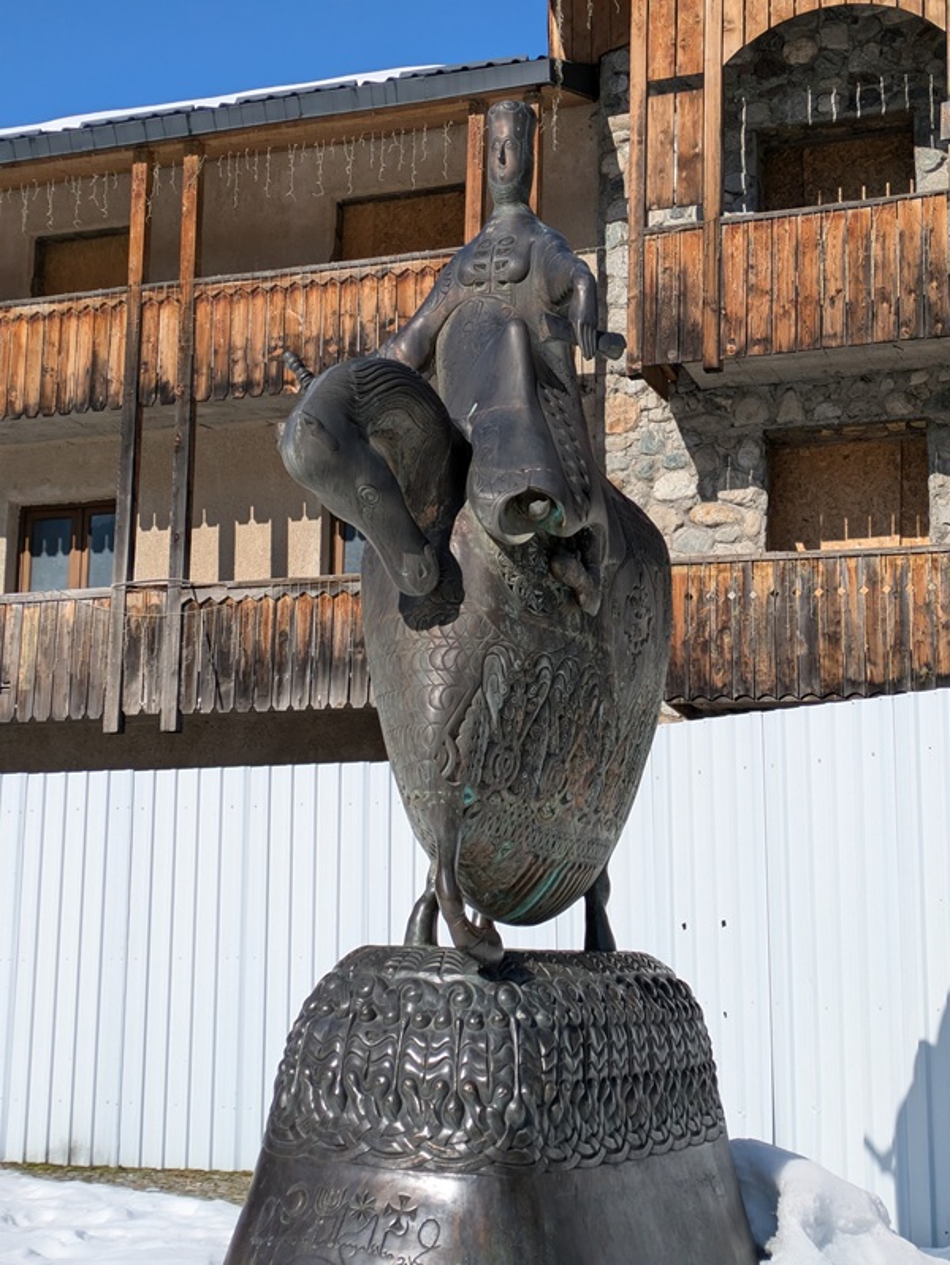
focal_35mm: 51
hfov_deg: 28.6
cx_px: 475
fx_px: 1865
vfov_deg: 37.5
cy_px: 632
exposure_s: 1/3401
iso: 45
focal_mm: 5.43
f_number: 1.89
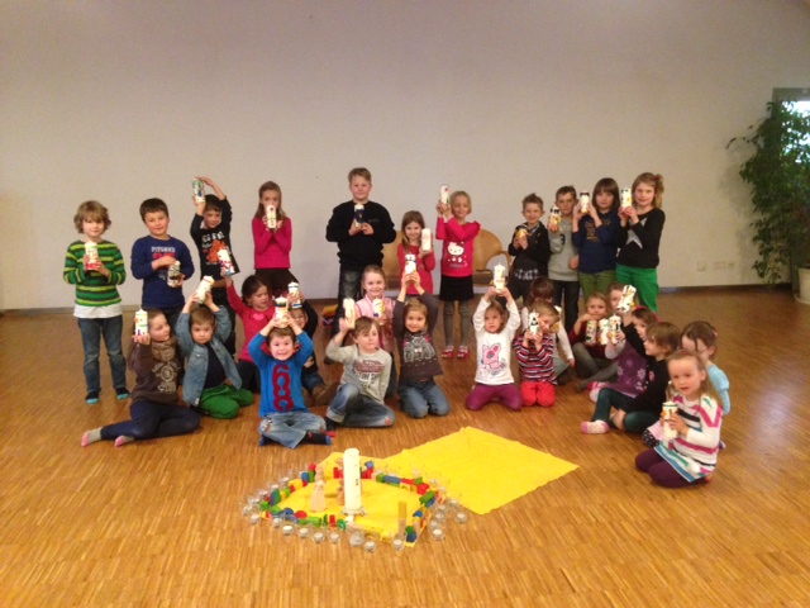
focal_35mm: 33
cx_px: 405
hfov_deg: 55.4
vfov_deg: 42.9
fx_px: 772
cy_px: 304
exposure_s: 1/15
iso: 400
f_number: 2.4
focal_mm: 4.12
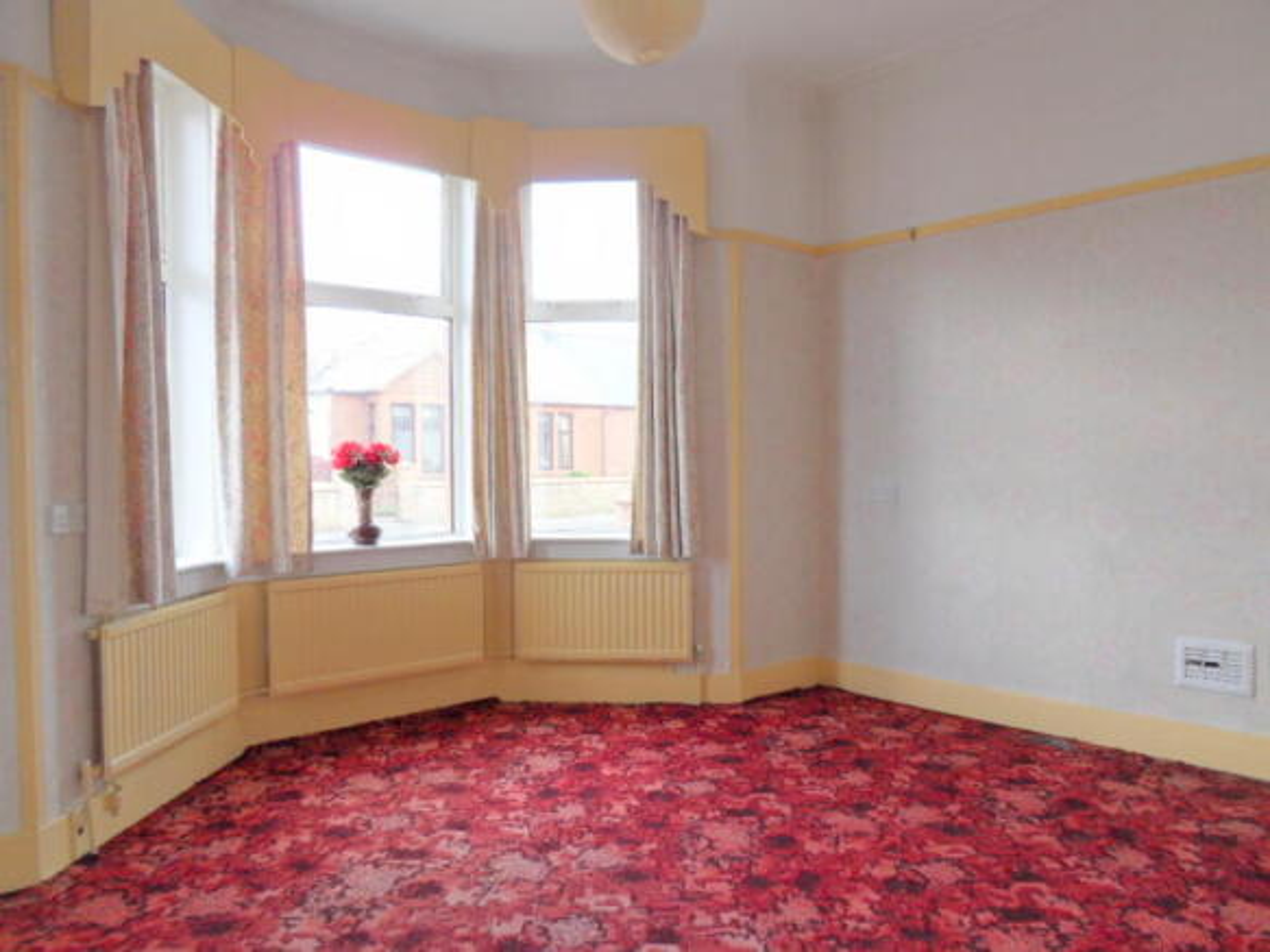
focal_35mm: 24
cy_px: 476
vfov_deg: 56.8
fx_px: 880
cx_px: 635
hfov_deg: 71.6
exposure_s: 1/60
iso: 100
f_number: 3.3
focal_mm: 4.2
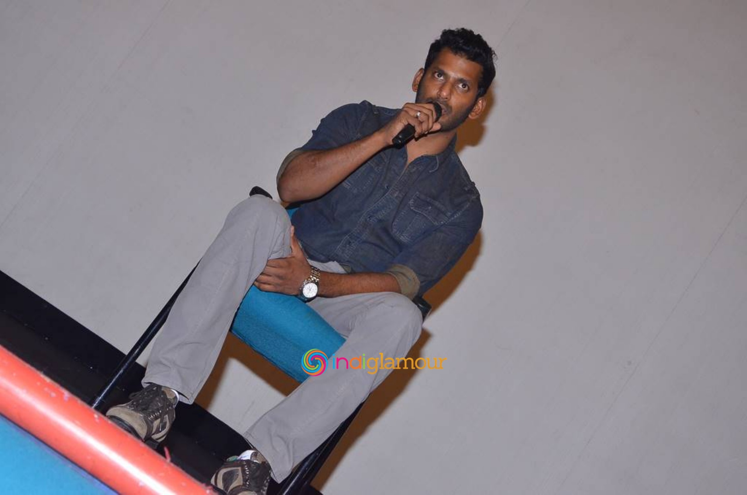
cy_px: 248
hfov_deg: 28.1
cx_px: 374
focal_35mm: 72
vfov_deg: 18.8
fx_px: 1491
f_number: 7.1
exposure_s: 1/250
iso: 1600
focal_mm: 48
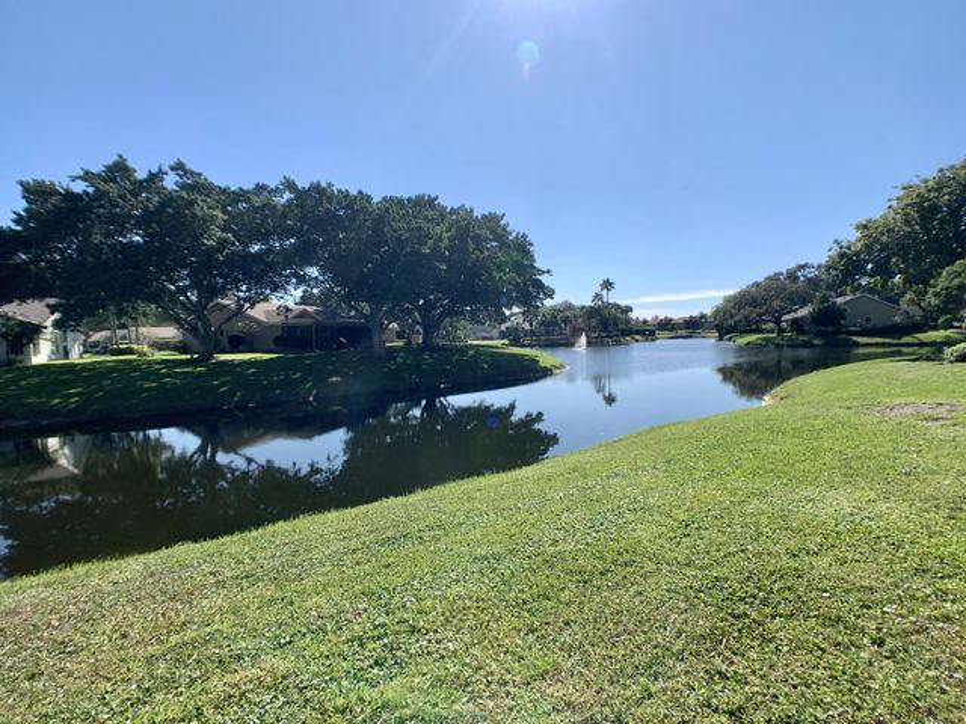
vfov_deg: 53.1
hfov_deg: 67.3
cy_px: 362
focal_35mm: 26
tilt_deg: -3.5
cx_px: 483
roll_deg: +1.9
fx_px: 726
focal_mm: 4.25
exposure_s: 1/2994
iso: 25
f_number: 1.8
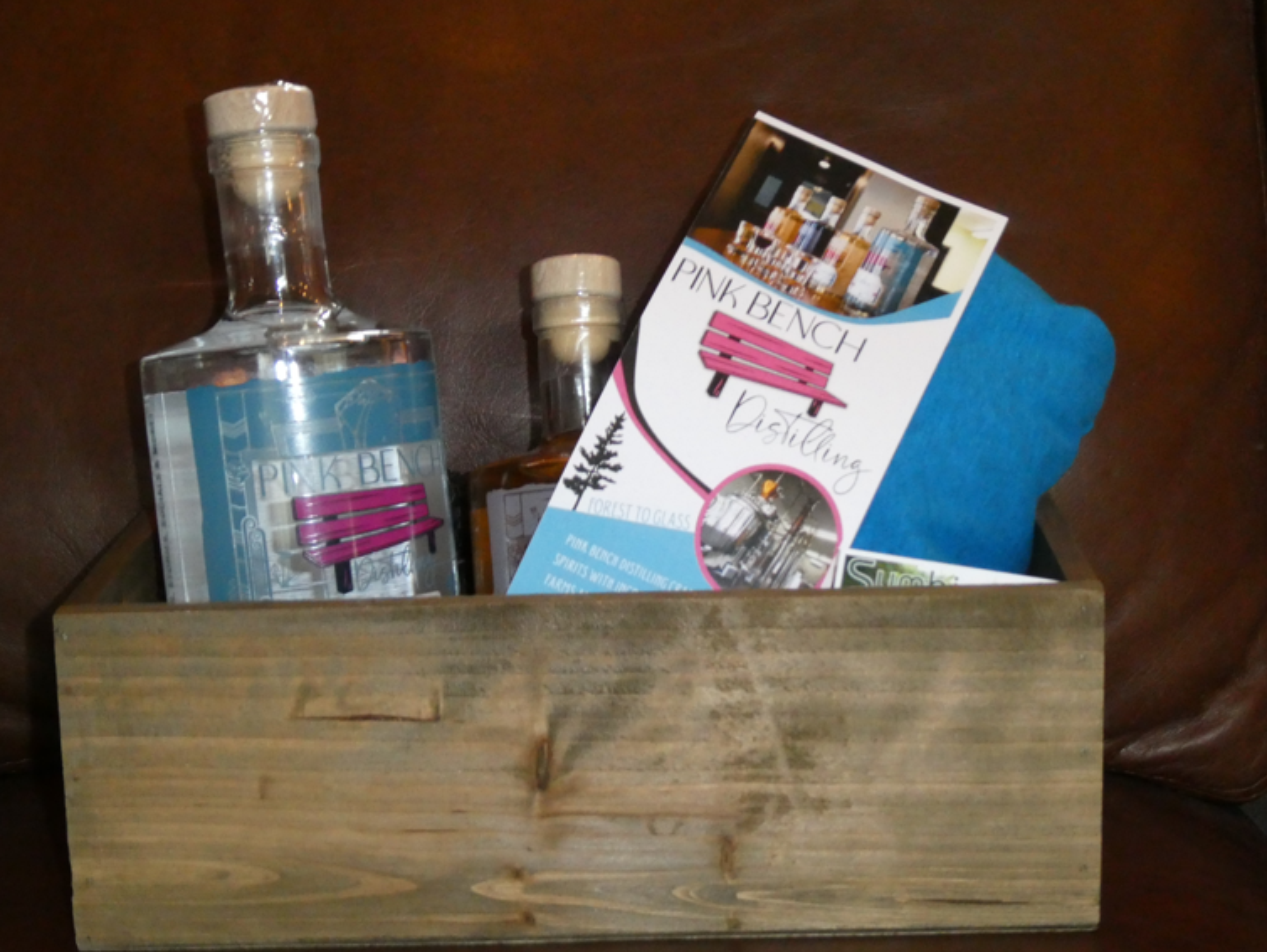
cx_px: 603
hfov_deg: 28.5
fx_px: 2490
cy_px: 510
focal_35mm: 68
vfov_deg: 21.6
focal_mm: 10.3
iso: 800
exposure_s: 1/60
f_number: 4.2
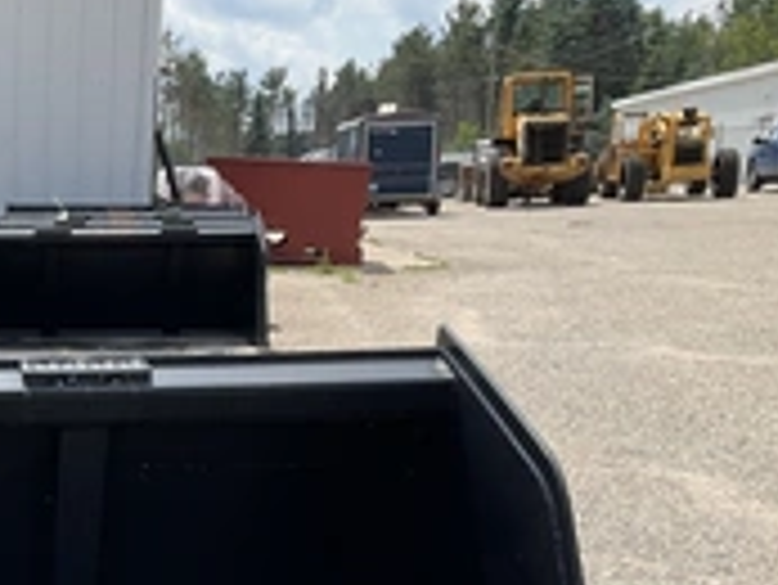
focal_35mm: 67
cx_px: -90
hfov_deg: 26.5
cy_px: 544
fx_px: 1507
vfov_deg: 21.4
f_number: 1.8
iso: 25
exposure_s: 1/1577
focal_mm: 3
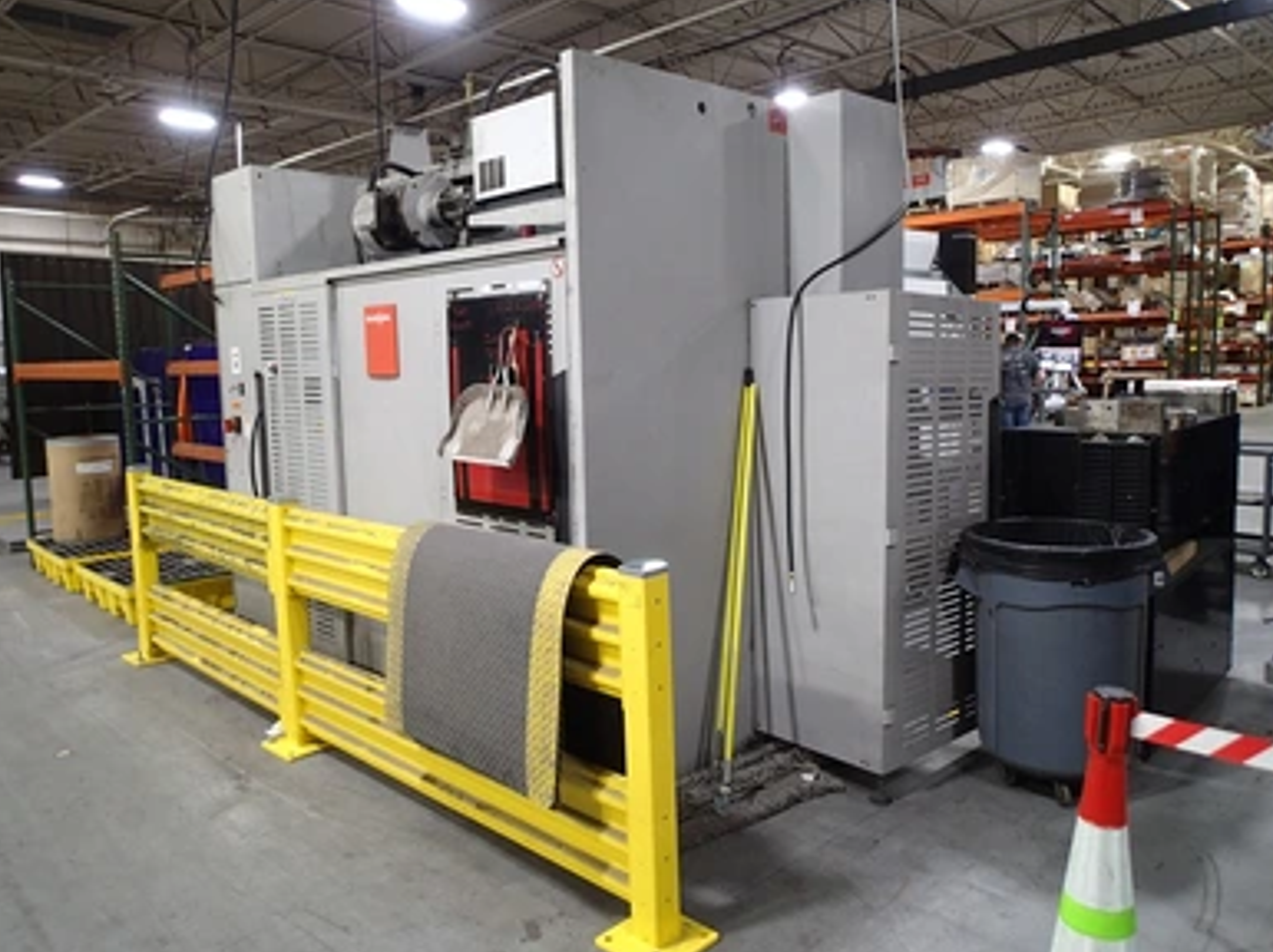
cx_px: 635
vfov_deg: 53.0
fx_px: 955
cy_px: 473
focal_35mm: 26
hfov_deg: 67.4
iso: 200
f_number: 2
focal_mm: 4.5
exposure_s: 1/30
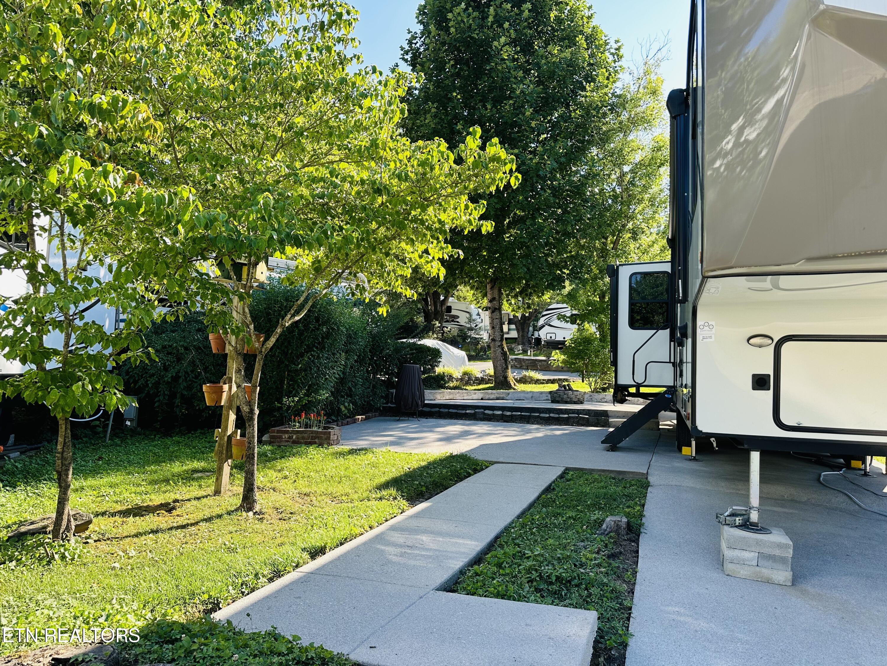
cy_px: 333
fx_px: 615
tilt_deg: +2.7
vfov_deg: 56.8
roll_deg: -1.6
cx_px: 444
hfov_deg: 71.6
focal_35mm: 24
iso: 80
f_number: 1.78
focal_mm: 6.86
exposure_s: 1/729
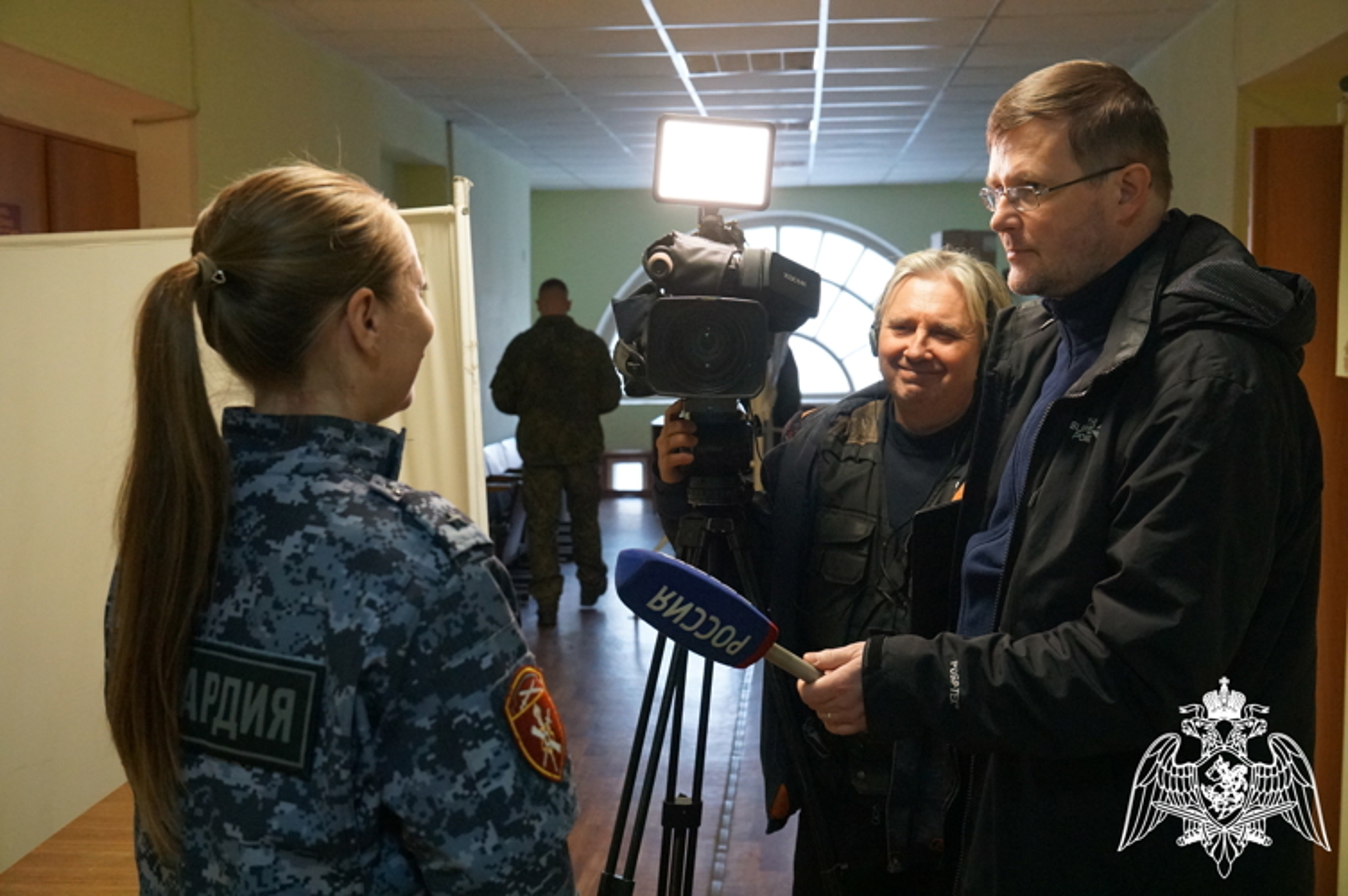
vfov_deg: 33.0
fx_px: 1515
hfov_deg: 48.0
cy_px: 448
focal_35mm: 40
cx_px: 674
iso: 5000
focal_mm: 27
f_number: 4
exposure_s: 1/160
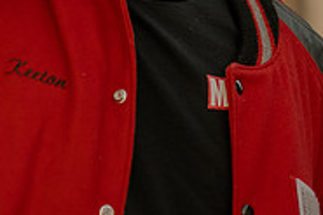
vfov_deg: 5.8
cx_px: 65
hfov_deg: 8.7
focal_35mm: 235
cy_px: -66
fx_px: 2107
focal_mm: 50
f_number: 1.8
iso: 800
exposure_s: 1/4000
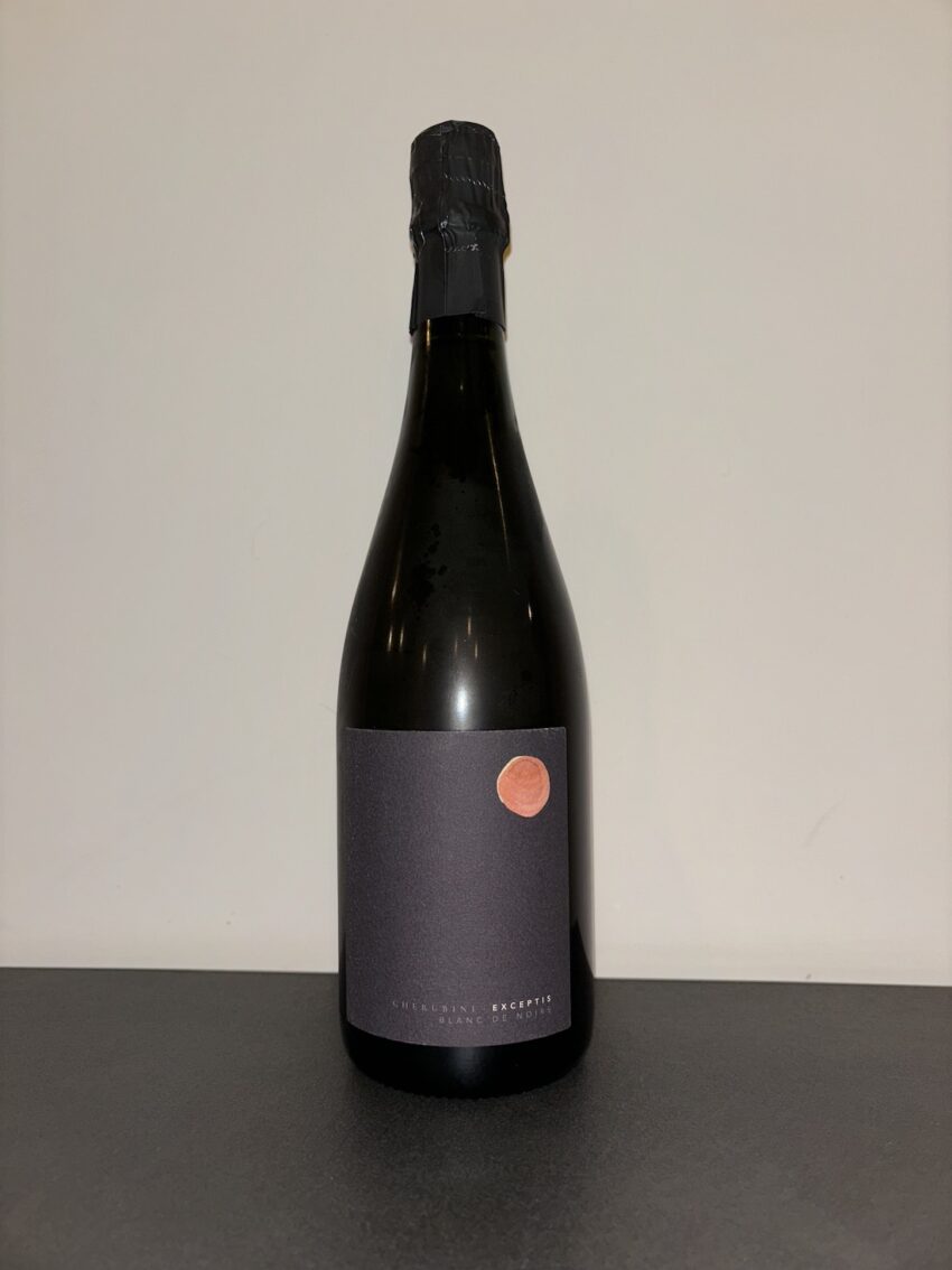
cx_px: 476
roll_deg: +0.4
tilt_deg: +0.7
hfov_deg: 53.0
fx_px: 954
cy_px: 635
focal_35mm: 26
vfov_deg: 67.3
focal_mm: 5.96
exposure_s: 1/50
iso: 40
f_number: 1.6
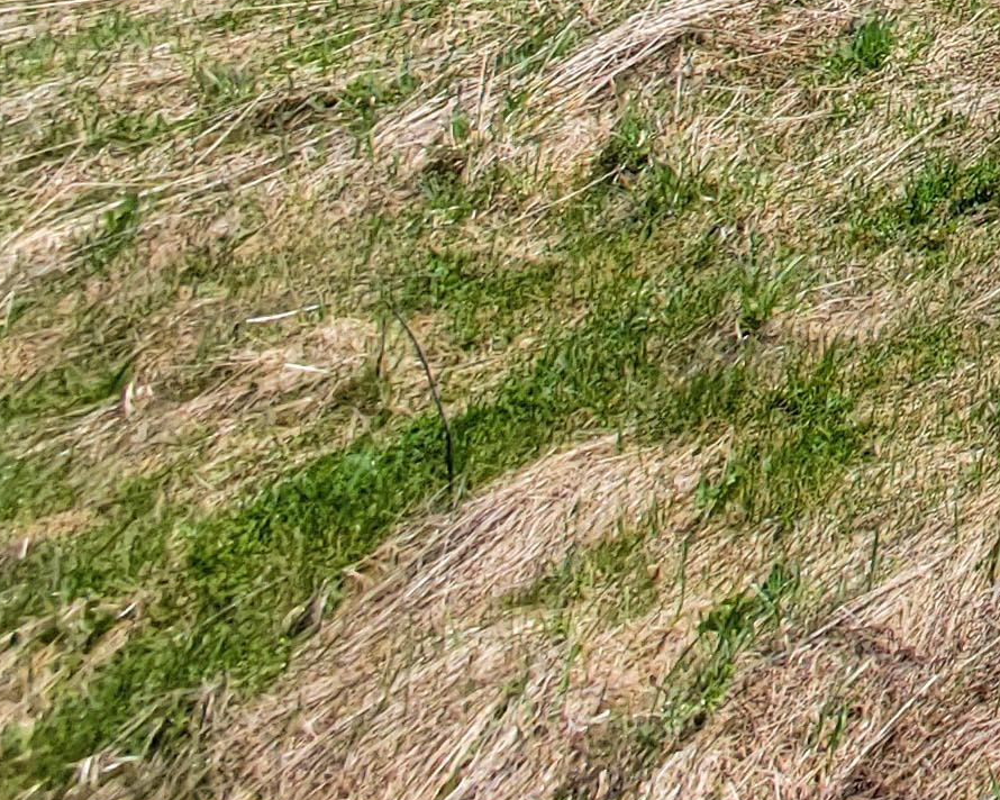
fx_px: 1687
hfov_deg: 17.2
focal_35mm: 57
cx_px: 2193
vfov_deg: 19.1
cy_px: -702
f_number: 2.2
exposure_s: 1/1900
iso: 50
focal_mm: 2.2
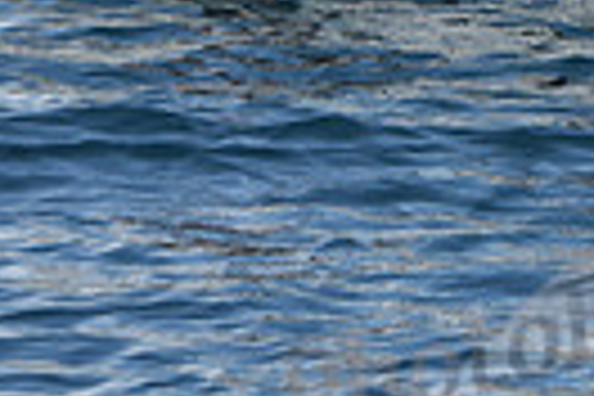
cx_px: 1148
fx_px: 9751
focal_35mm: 591
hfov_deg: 3.5
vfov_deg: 2.3
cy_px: -430
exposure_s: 1/800
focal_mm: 135
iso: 250
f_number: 10
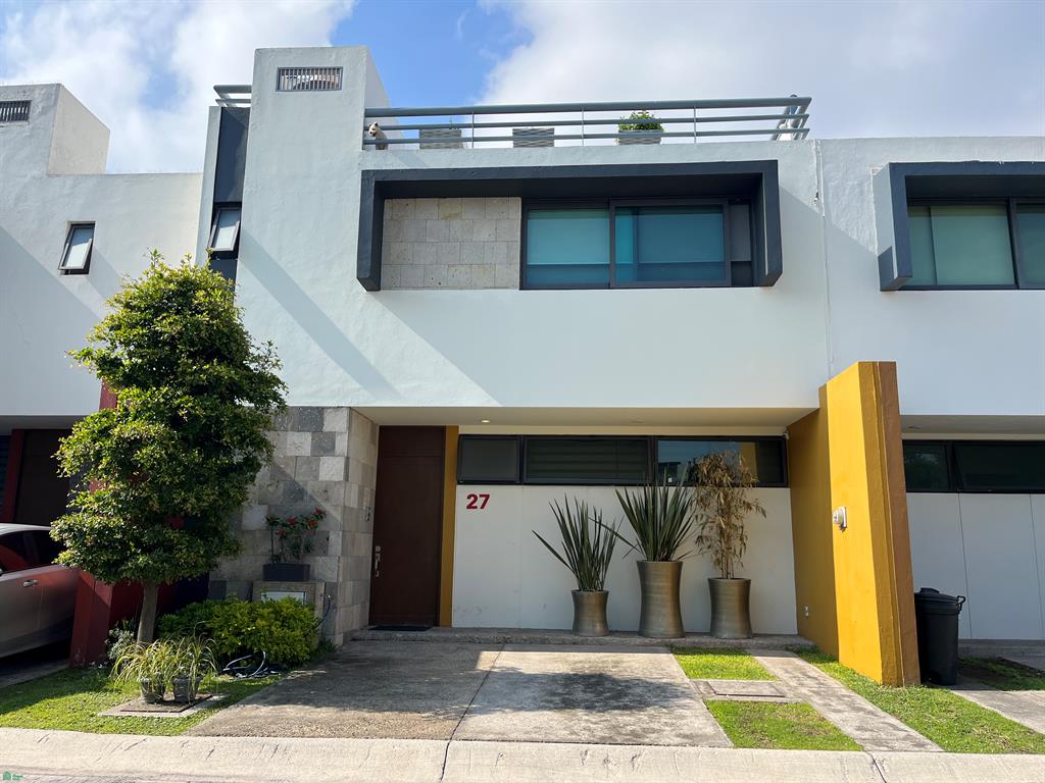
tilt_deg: +10.9
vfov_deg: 53.1
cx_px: 522
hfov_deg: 67.3
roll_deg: -0.5
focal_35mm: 26
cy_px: 392
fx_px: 785
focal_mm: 5.1
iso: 50
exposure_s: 1/2967
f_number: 1.6
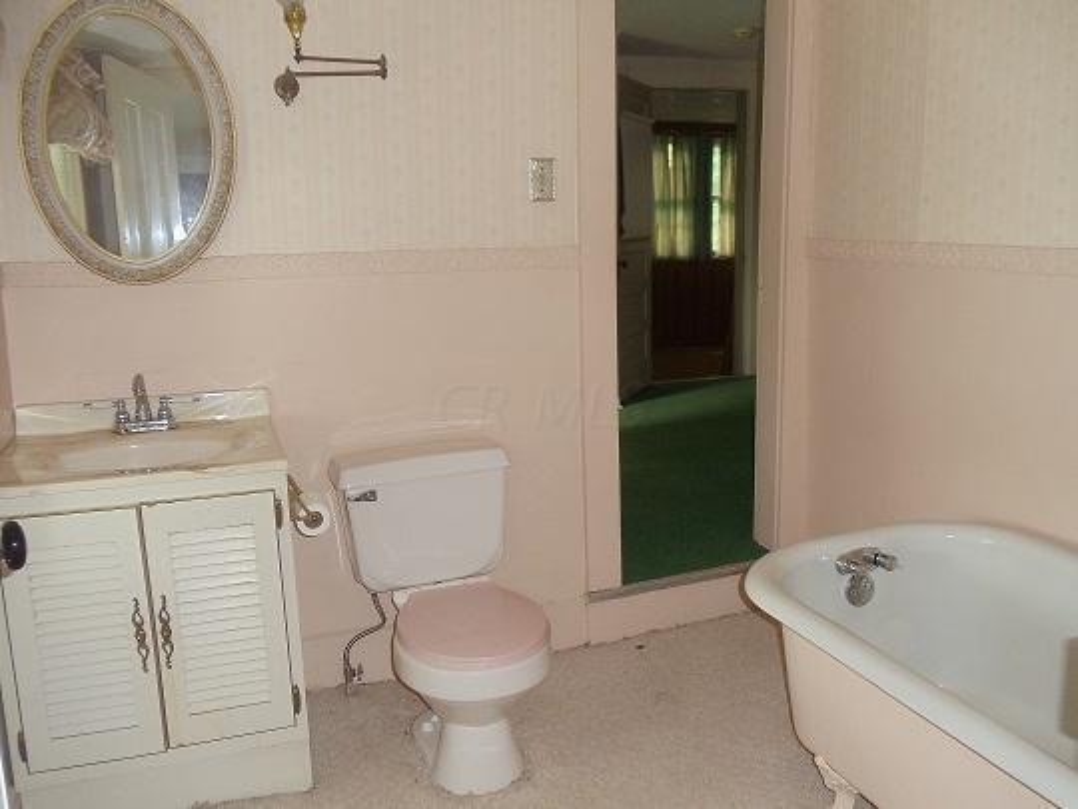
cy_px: 404
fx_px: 1370
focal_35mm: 44
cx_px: 539
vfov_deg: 32.9
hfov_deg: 42.9
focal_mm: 6
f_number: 3.5
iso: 100
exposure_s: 1/8
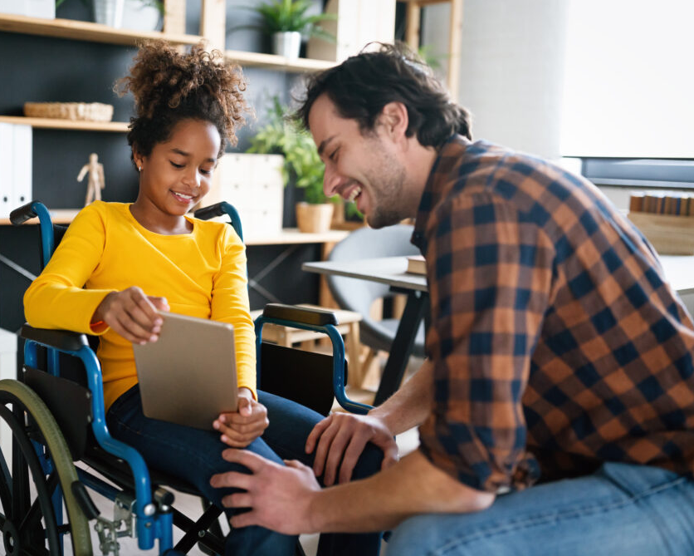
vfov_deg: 32.8
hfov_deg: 40.2
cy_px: 276
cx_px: 283
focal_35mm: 46
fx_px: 945
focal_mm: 40
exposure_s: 1/320
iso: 2500
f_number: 1.8
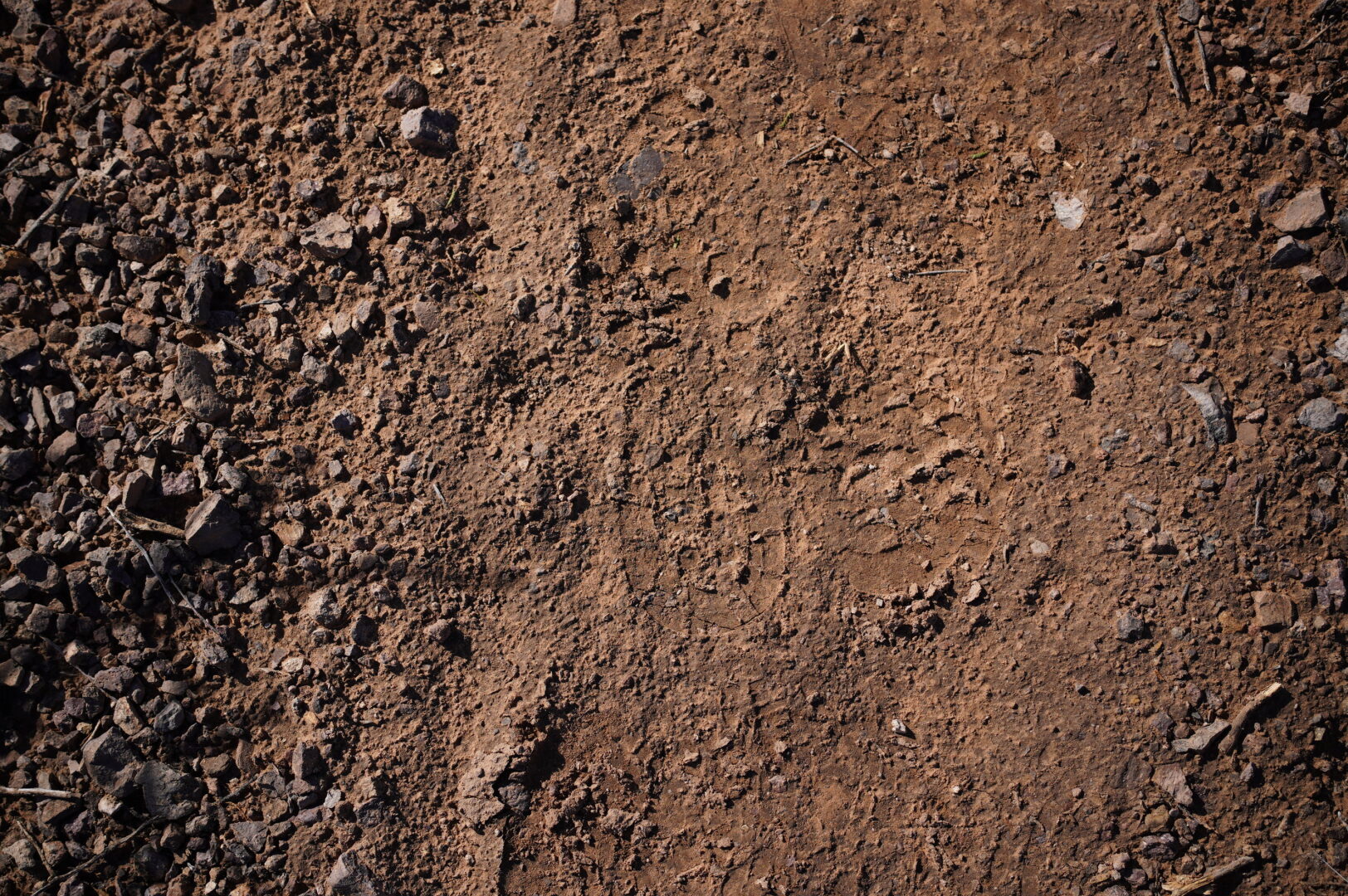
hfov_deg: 37.9
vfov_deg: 25.7
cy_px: 448
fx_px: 1964
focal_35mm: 52
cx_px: 674
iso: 100
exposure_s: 1/4000
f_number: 2
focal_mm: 35
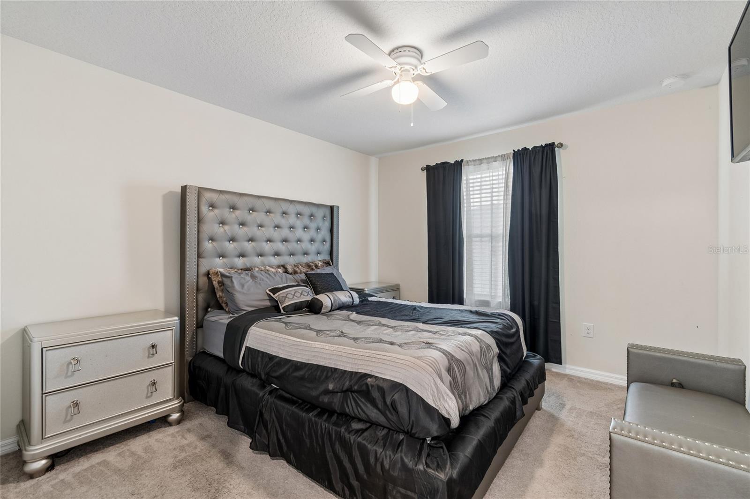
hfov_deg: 100.4
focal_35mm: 15
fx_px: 312
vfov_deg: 77.3
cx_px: 375
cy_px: 250
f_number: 7.1
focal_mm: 10
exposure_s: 1
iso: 100
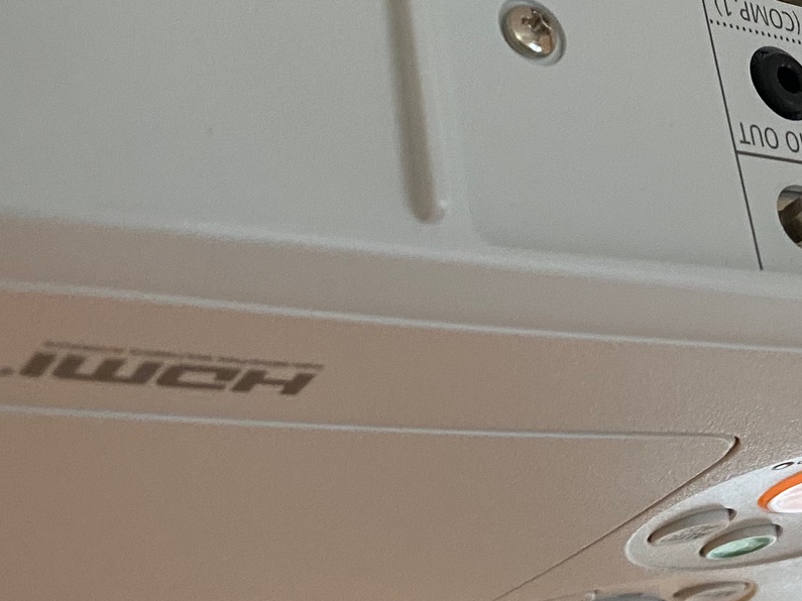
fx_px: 1552
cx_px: 913
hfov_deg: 26.4
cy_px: 127
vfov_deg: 21.7
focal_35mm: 67
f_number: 1.8
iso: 320
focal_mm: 4.25
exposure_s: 1/50
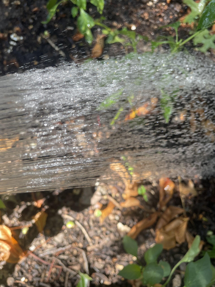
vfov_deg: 67.3
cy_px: 144
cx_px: 108
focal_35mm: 26
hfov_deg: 53.1
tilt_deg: -71.4
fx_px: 215
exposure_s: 1/216
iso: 32
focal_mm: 4.2
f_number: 1.6
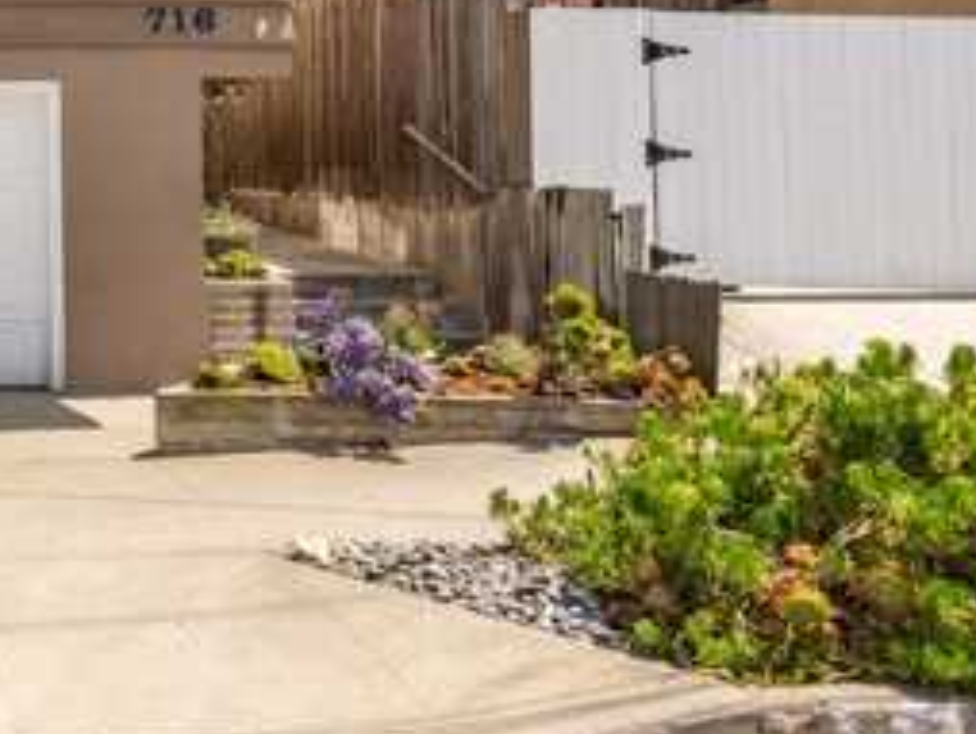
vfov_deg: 30.4
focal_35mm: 46
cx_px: -200
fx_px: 1298
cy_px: 90
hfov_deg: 33.4
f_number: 11
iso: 200
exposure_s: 1/640
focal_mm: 19
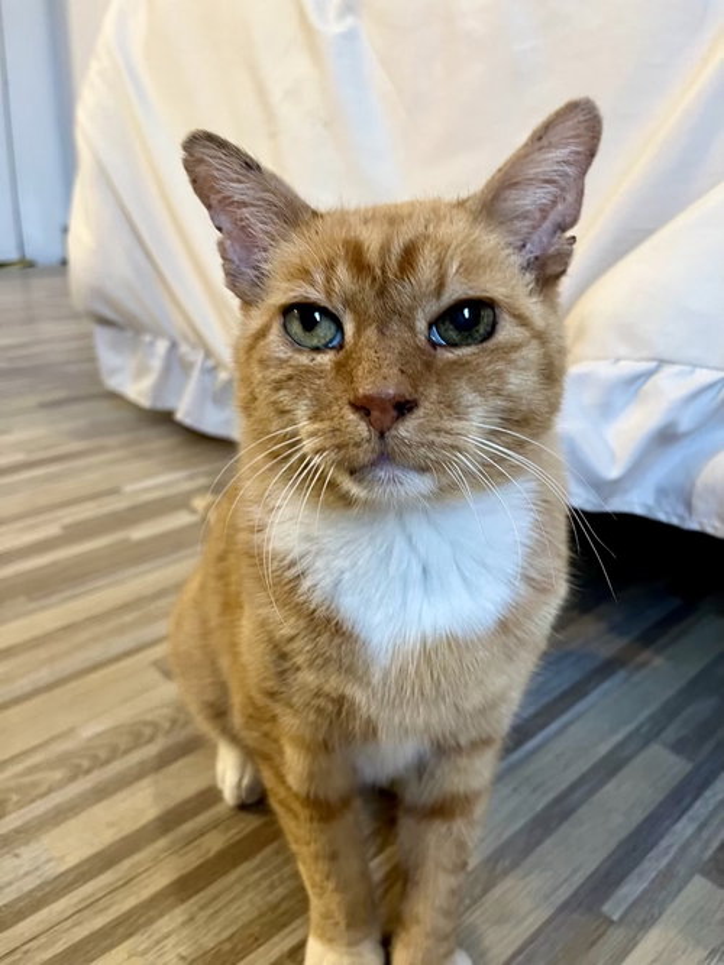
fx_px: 725
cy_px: 482
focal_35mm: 26
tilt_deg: -25.6
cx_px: 362
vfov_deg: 67.3
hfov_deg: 53.0
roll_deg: -2.1
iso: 200
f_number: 1.6
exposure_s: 1/60
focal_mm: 5.1
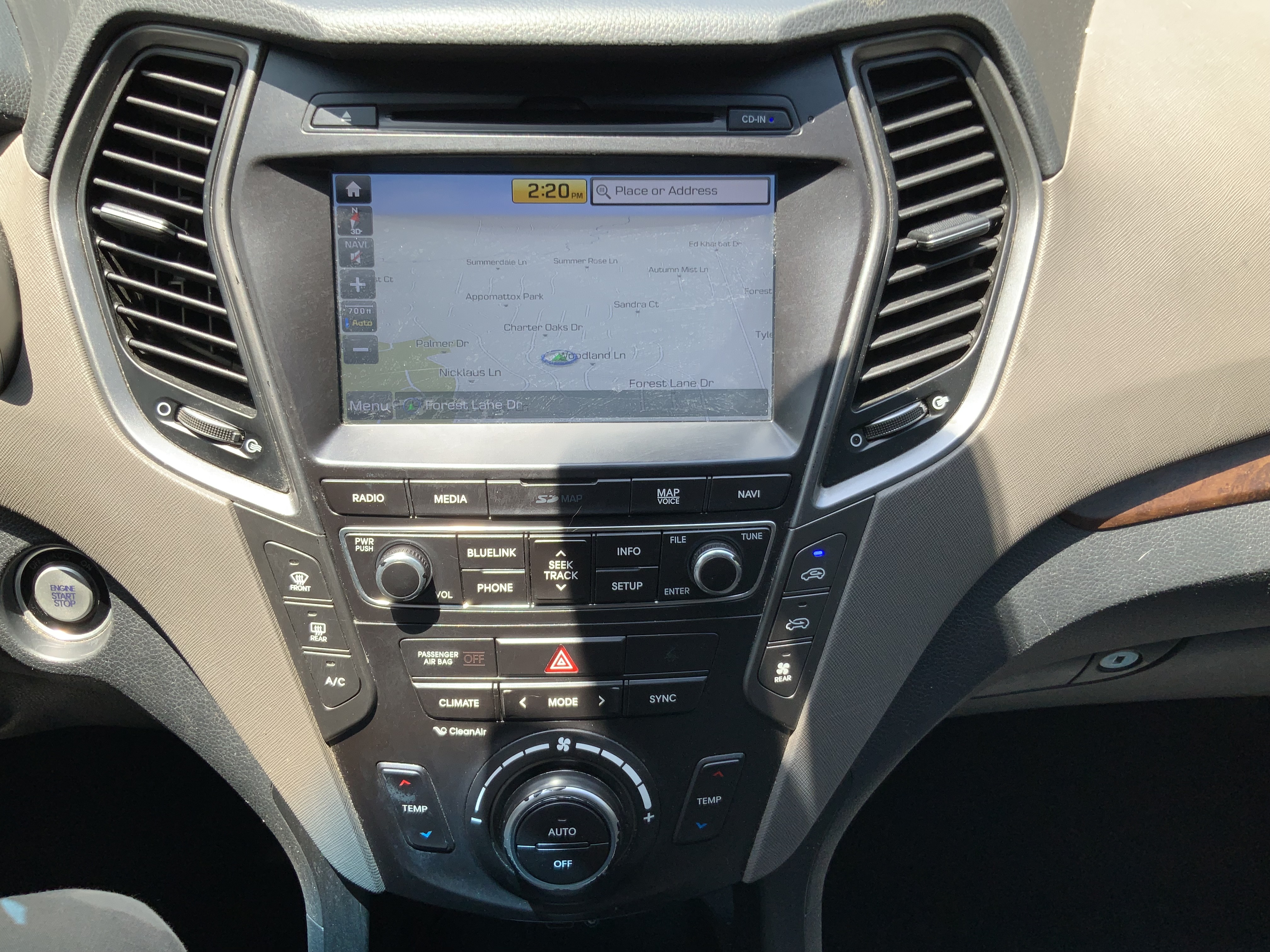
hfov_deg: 61.7
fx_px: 1064
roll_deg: -4.9
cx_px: 635
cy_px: 476
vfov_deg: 48.2
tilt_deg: -37.7
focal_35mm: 29
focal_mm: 3
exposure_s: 1/171
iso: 16
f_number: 1.8
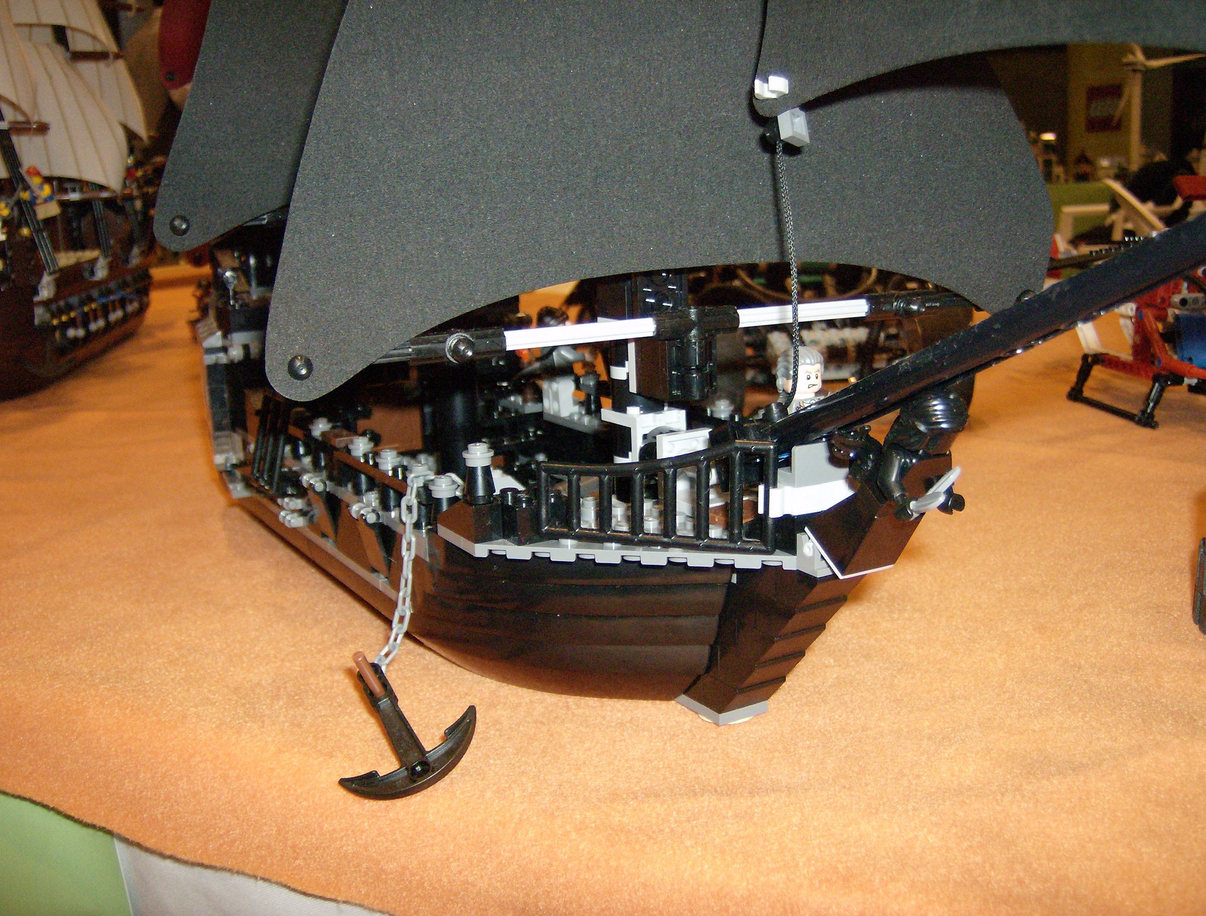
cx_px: 603
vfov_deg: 40.0
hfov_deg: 51.1
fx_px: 1260
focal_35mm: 36
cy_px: 458
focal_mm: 6
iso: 200
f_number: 2.8
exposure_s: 1/60
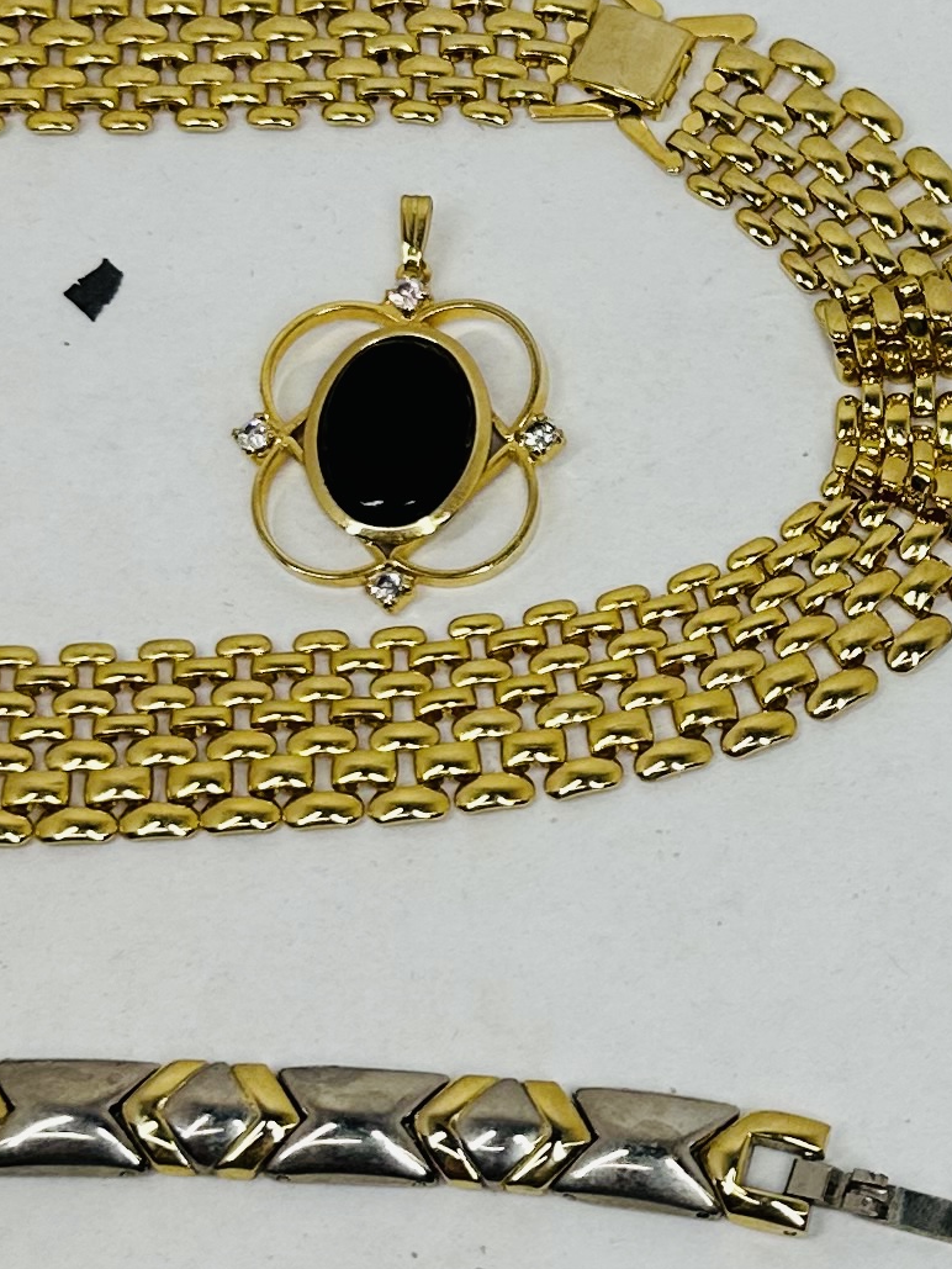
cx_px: 937
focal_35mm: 94
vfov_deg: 20.9
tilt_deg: -67.5
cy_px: 585
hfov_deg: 15.5
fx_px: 3446
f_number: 1.78
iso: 80
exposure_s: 1/1812
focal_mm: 6.86
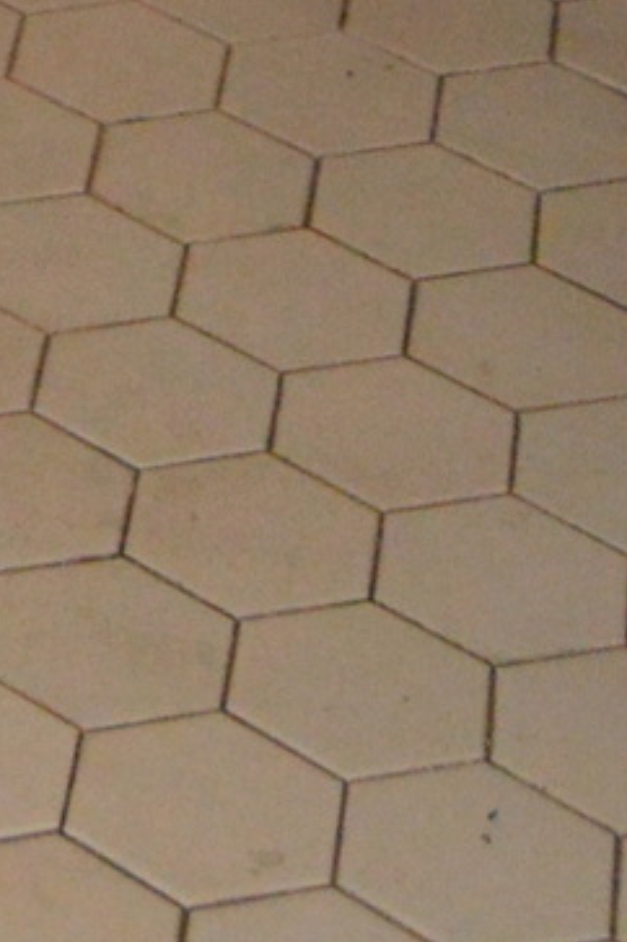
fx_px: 4476
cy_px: -1718
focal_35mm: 171
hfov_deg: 7.5
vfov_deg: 9.7
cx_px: -806
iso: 3200
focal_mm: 18
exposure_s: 1/100
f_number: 3.5
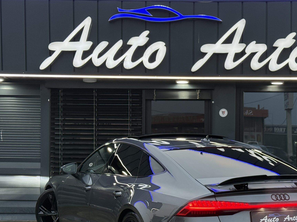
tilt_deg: -1.8
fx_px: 609
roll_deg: -0.2
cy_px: 161
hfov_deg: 27.3
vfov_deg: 20.6
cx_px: 184
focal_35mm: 71
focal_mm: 6.76
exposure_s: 1/90
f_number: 1.78
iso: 200
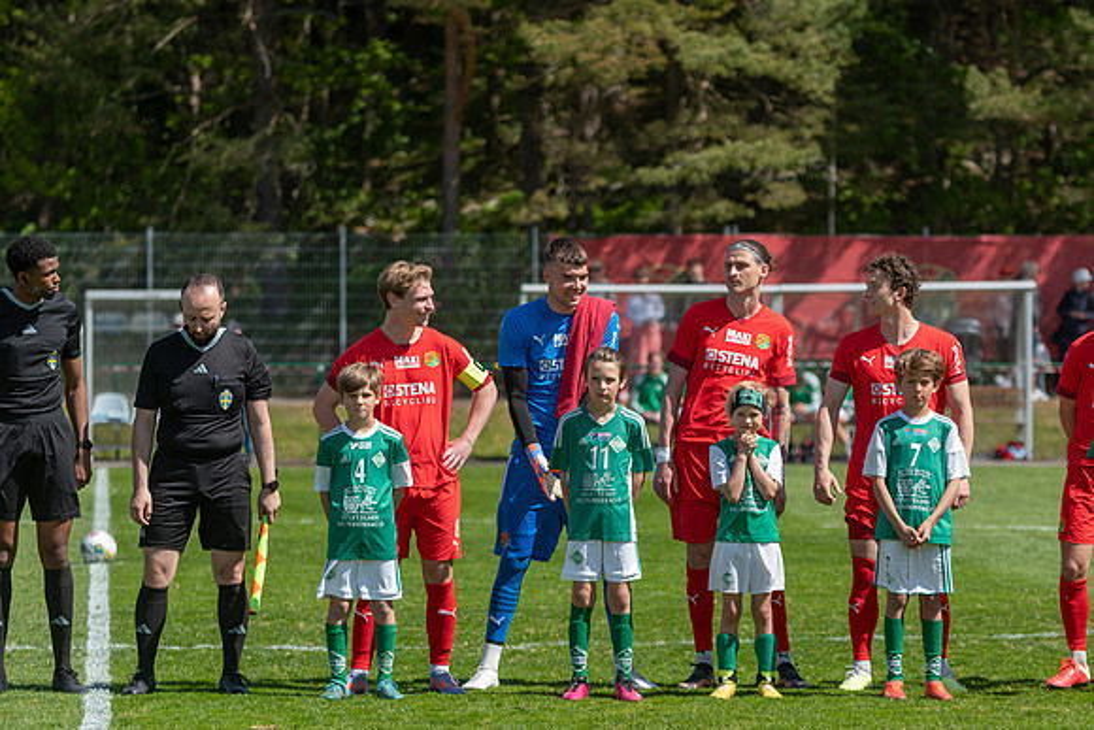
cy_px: 365
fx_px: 6383
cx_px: 547
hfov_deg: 9.8
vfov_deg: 6.5
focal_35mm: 210
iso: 220
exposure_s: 1/1600
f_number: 4
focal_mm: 140
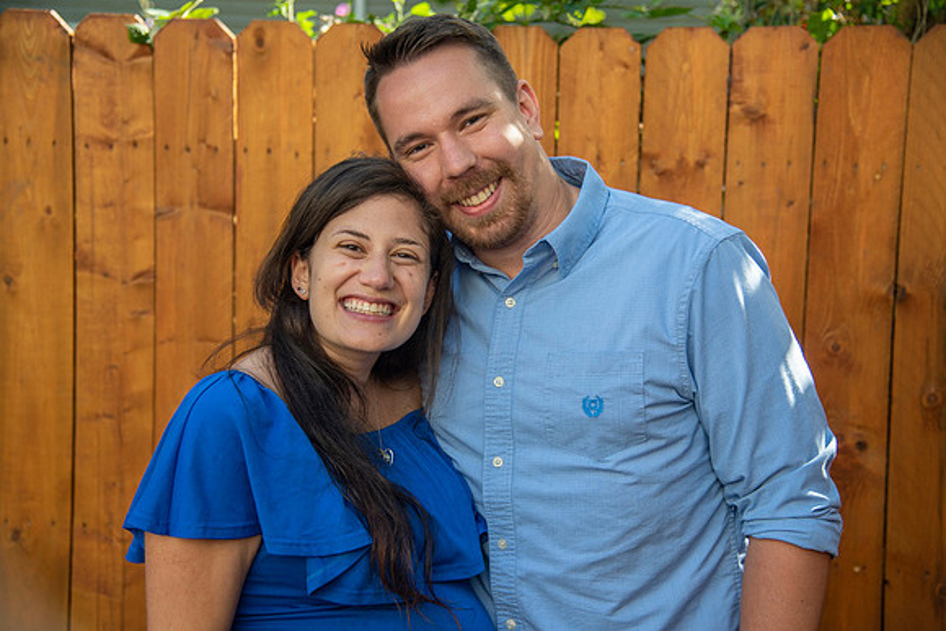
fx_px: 1367
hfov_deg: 38.2
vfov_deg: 26.0
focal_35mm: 52
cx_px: 473
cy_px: 316
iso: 125
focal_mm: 52
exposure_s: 1/320
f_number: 4
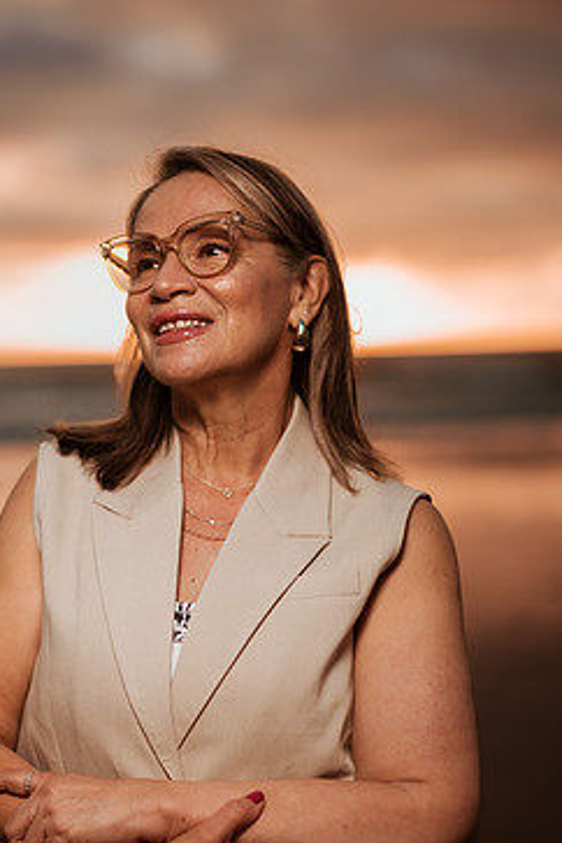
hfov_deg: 18.9
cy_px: 518
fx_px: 1686
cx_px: 216
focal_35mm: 72
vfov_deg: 28.0
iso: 50
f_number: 1.8
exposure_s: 1/3200
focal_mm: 58
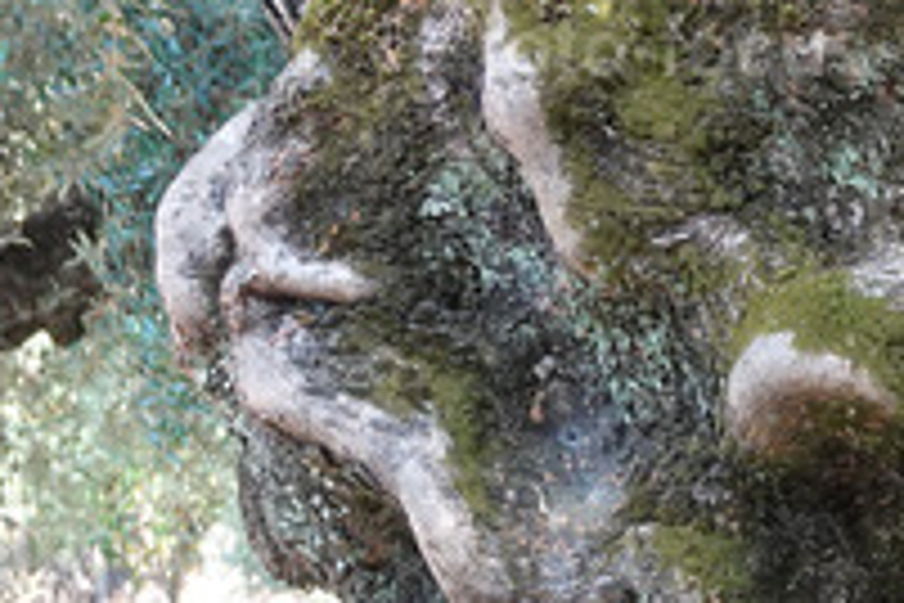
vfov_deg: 6.3
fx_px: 5248
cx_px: 1633
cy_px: 1433
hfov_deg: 9.4
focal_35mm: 209
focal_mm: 15.17
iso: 320
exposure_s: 1/50
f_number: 3.2
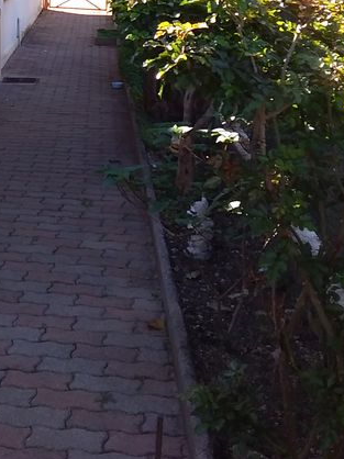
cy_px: -51
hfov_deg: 21.1
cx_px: -8
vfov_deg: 26.6
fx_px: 889
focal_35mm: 67
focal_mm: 2.91
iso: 40
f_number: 1.9
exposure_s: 1/241
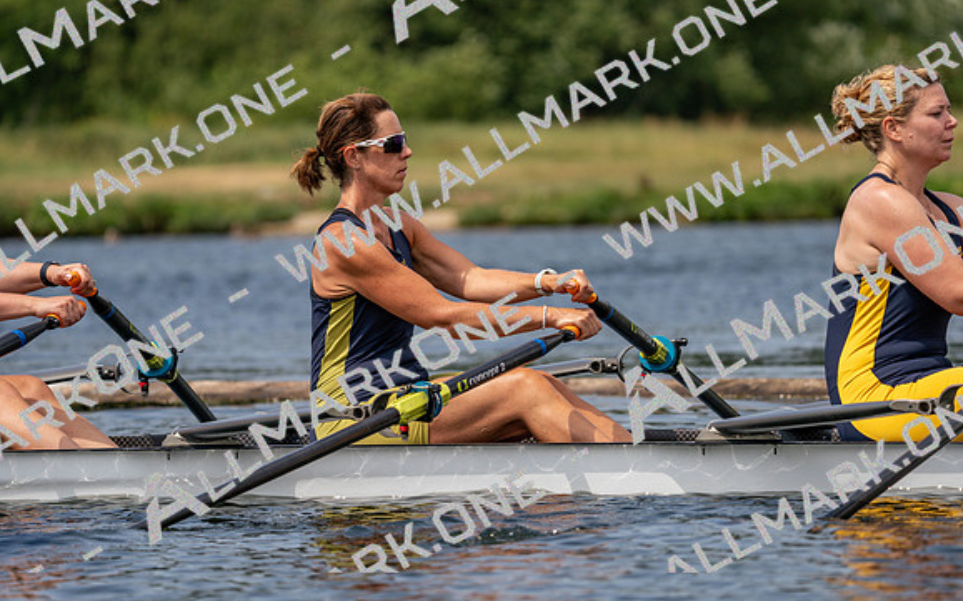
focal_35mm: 305
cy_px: 287
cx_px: 482
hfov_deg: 6.9
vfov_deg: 4.3
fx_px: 8003
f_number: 5.6
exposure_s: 1/1600
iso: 250
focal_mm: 298
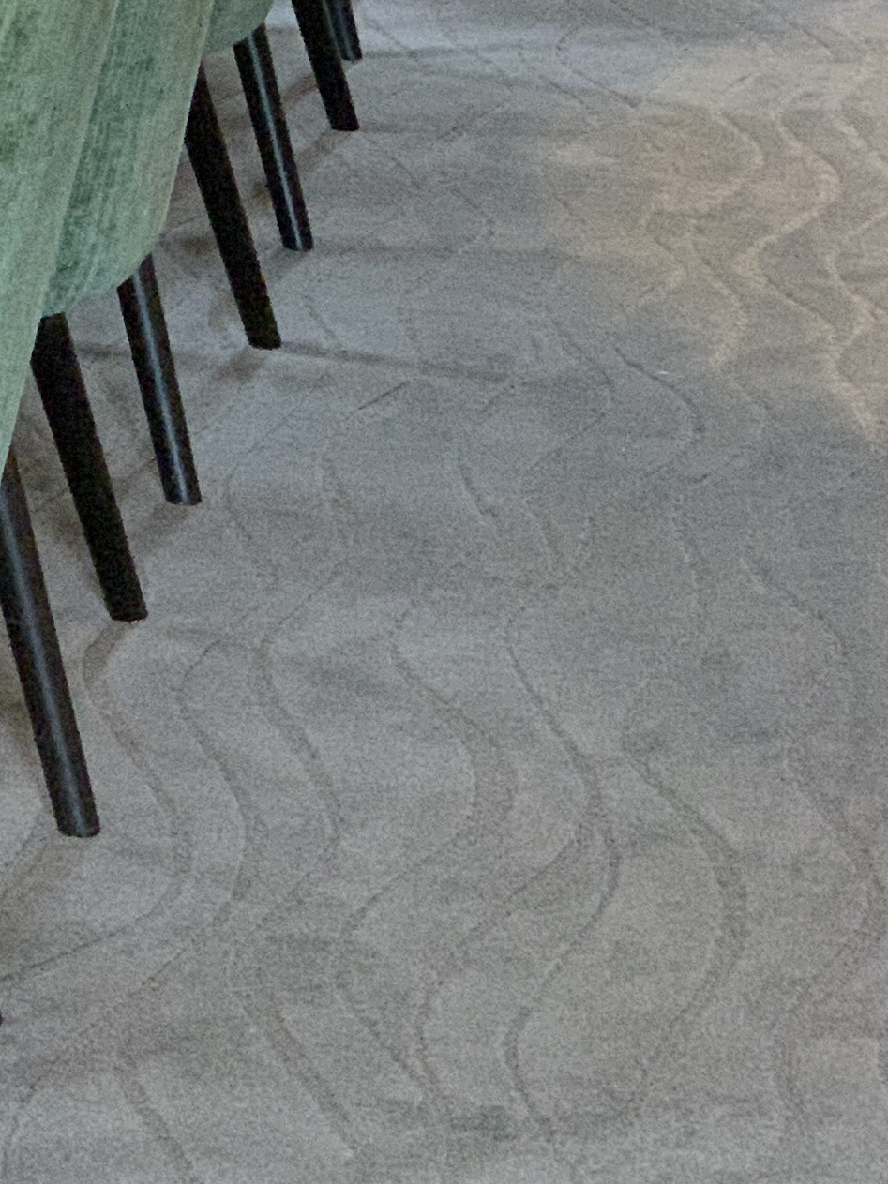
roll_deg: +1.3
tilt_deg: -8.7
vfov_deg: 11.6
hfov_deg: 8.7
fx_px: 5679
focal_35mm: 166
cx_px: -486
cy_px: -292
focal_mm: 6
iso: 400
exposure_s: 1/57
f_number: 2.4
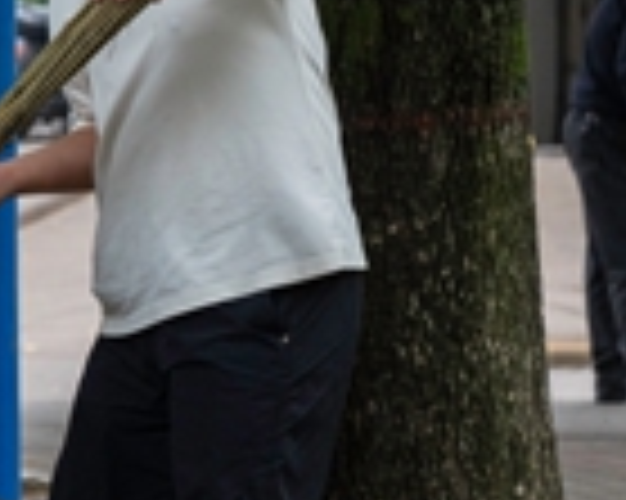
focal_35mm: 354
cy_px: 216
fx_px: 6554
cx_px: -649
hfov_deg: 5.4
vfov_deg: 4.4
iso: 1000
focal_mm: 70
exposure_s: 1/160
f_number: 4
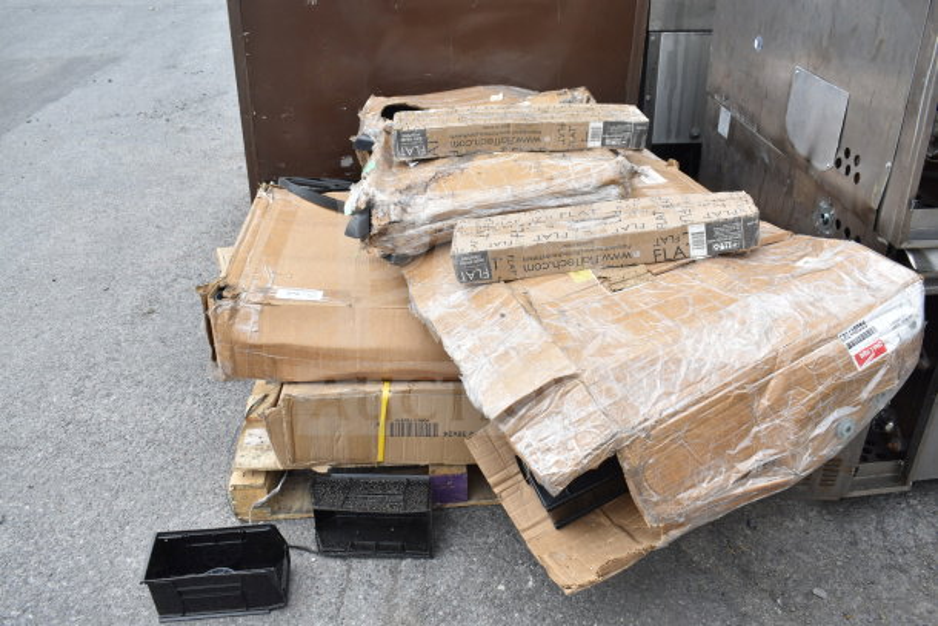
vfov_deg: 43.6
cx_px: 469
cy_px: 313
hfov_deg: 61.9
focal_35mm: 30
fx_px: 782
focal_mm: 20
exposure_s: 1/125
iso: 200
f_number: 5.6
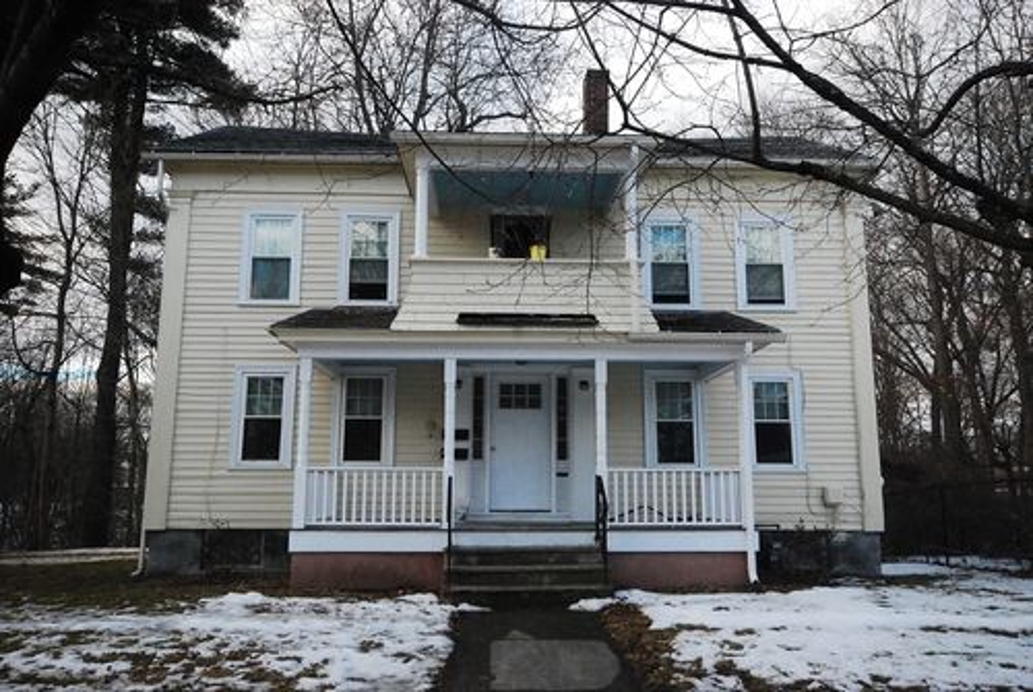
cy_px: 346
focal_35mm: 30
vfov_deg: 43.7
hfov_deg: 61.9
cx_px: 516
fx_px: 862
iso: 1600
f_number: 10
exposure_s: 1/400
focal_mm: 20
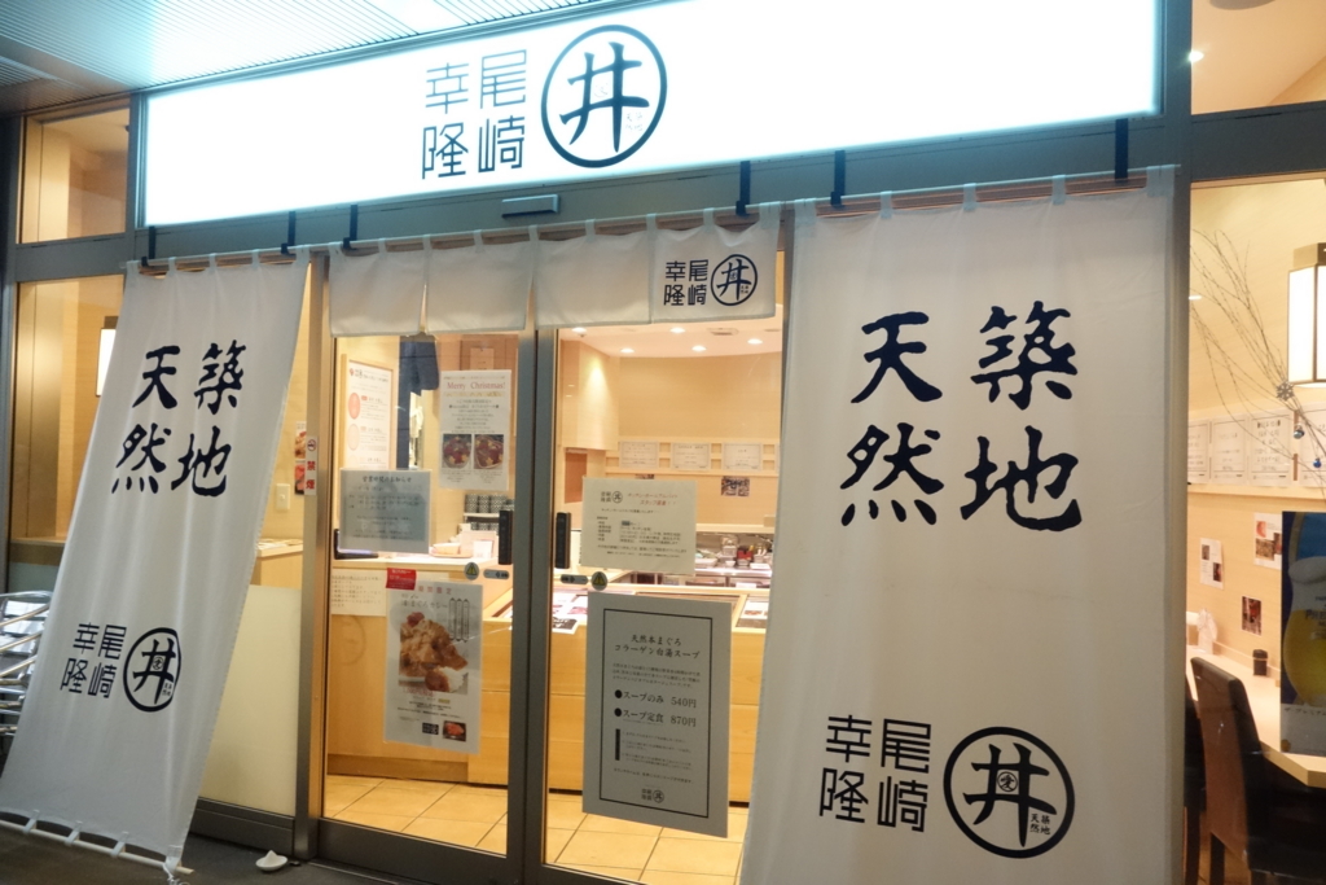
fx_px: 1031
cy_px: 442
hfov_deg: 65.5
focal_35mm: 28
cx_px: 663
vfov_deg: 46.4
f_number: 6.3
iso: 2000
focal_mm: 10.4
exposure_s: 1/30
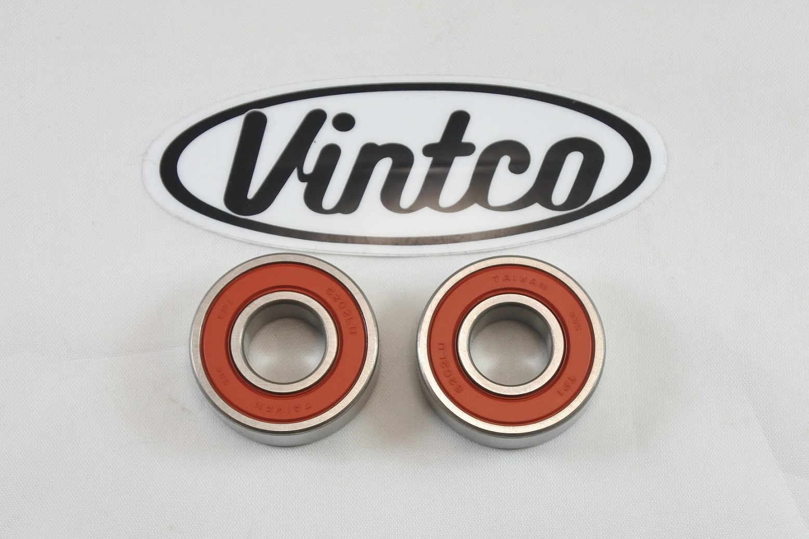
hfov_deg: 35.6
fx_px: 1258
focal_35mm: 56
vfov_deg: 24.2
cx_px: 404
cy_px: 270
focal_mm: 21
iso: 450
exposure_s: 1/125
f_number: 4.8
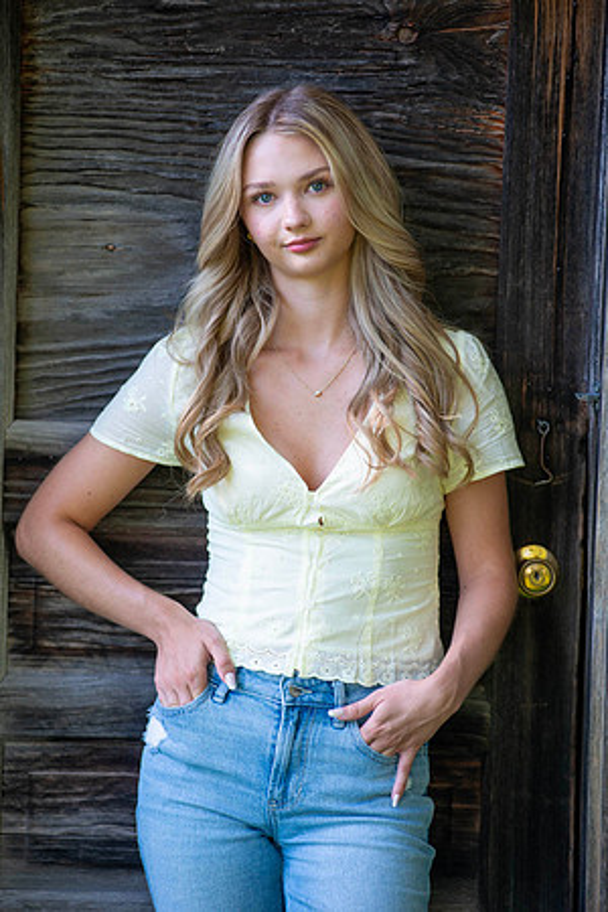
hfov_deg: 10.2
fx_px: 3420
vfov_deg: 15.2
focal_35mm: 135
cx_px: 304
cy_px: 456
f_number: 4
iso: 160
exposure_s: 1/320
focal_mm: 135
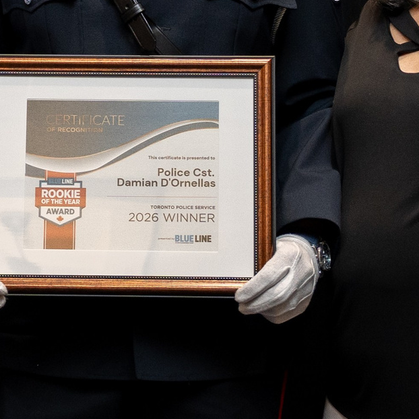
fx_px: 2917
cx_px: -15
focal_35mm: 213
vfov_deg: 8.2
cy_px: 12
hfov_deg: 8.2
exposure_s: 1/160
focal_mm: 35.7
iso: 800
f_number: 2.8
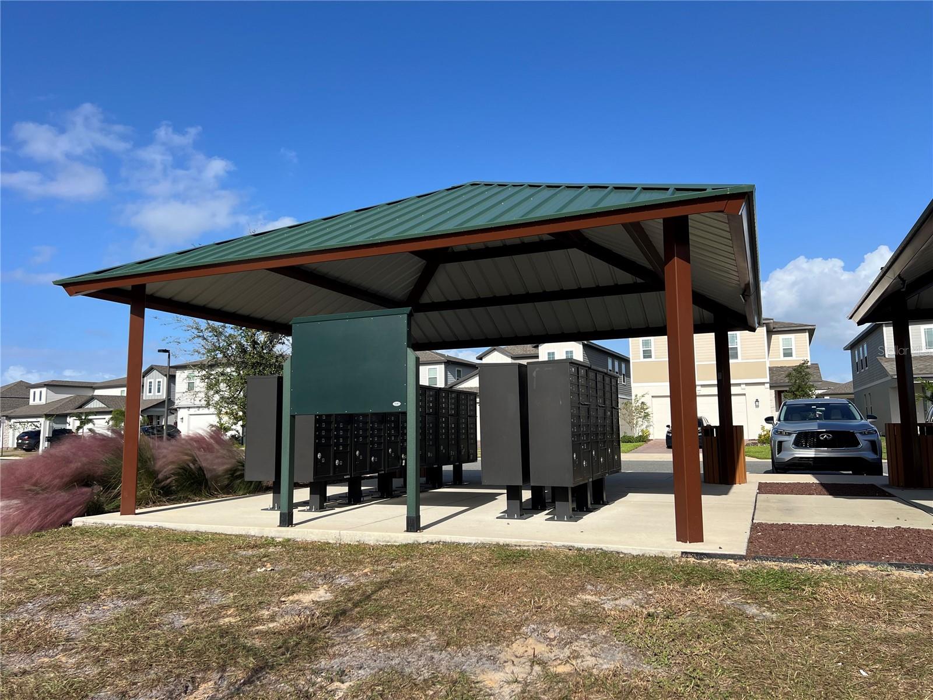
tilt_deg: +7.5
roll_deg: +2.1
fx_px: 701
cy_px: 350
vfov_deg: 53.1
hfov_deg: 67.3
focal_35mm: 26
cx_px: 466
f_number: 1.5
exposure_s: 1/4274
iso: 50
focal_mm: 5.7
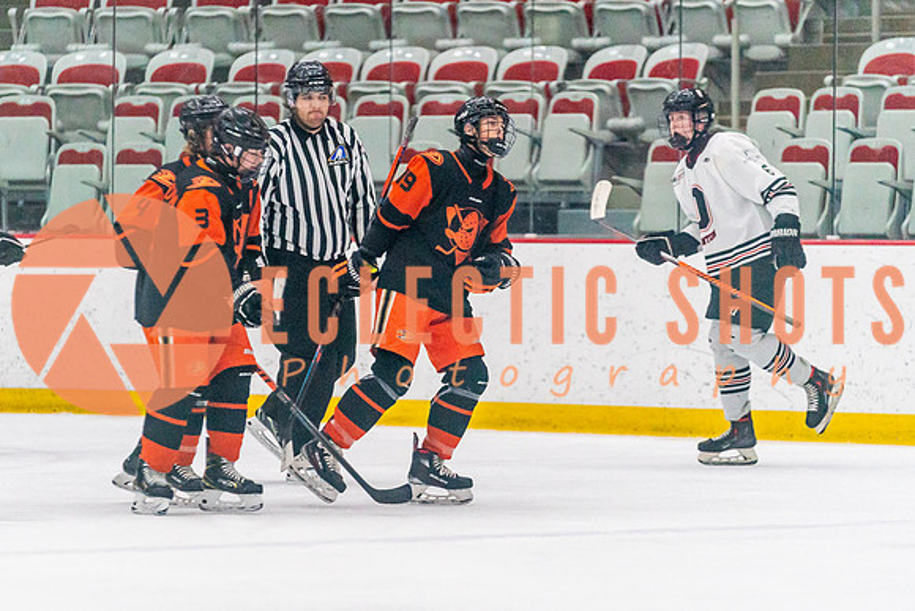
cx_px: 341
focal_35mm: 324
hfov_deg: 6.4
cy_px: 334
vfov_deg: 4.2
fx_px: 8230
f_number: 2.8
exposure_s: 1/1250
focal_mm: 200
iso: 3200
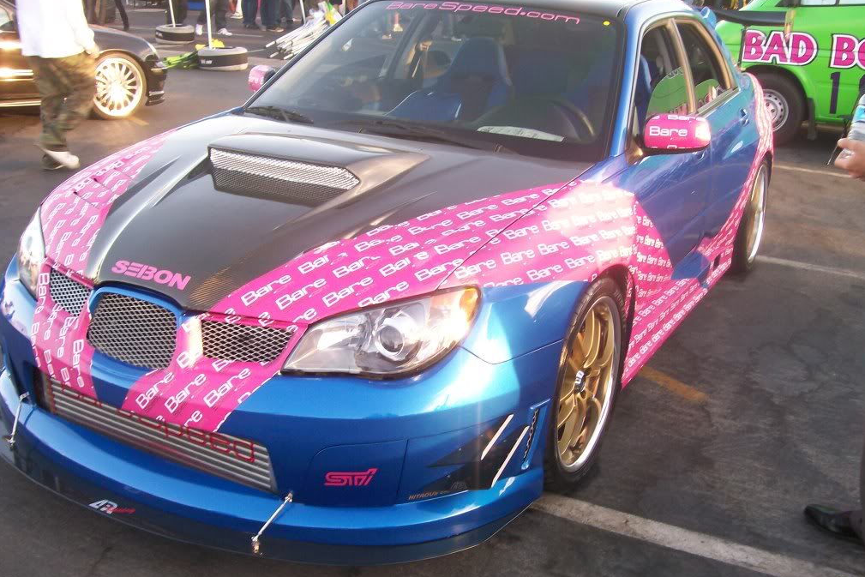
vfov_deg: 35.0
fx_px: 913
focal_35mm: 38
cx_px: 437
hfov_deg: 50.7
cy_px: 312
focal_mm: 6
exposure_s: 1/71.6
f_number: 2.7
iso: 80
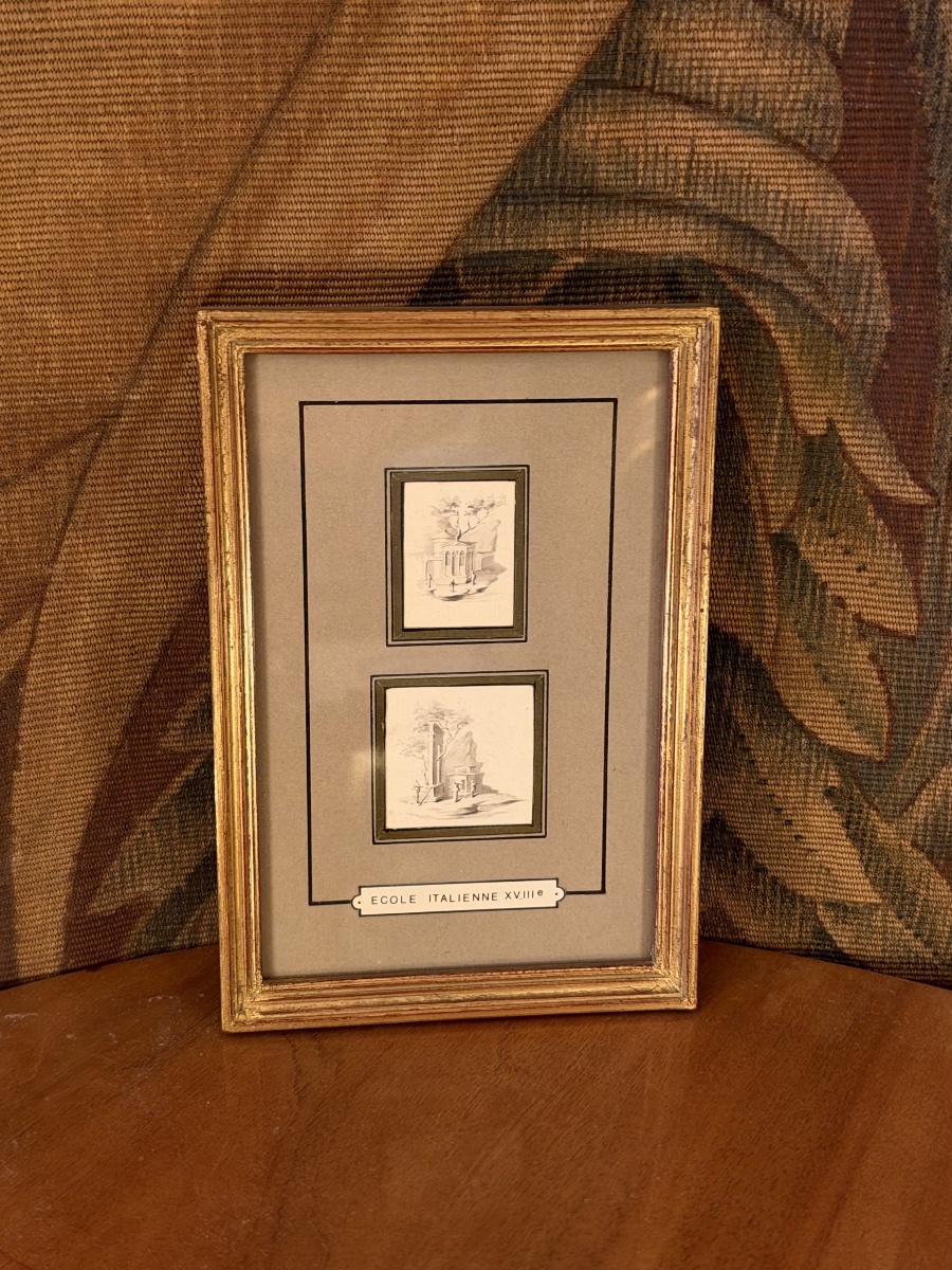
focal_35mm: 24
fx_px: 880
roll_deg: -1.0
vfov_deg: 71.6
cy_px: 635
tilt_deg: -23.5
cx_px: 476
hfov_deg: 56.8
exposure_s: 1/50
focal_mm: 6.93
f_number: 1.48
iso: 160
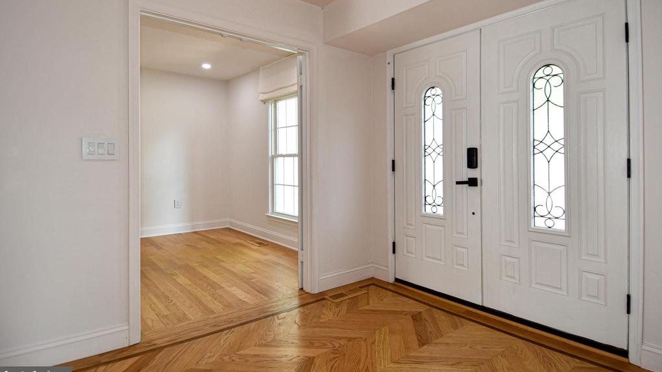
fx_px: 334
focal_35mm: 19
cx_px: 333
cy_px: 168
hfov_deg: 89.6
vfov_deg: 58.3
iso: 220
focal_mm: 12
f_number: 4
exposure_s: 1/60
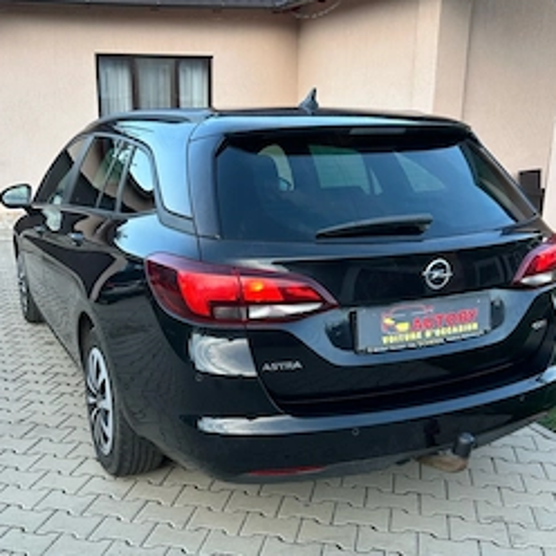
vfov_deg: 44.8
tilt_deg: -19.1
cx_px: 240
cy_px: 318
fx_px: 672
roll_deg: -0.4
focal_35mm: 37
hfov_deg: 44.8
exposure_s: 1/168
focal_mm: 5.7
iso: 40
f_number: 1.5
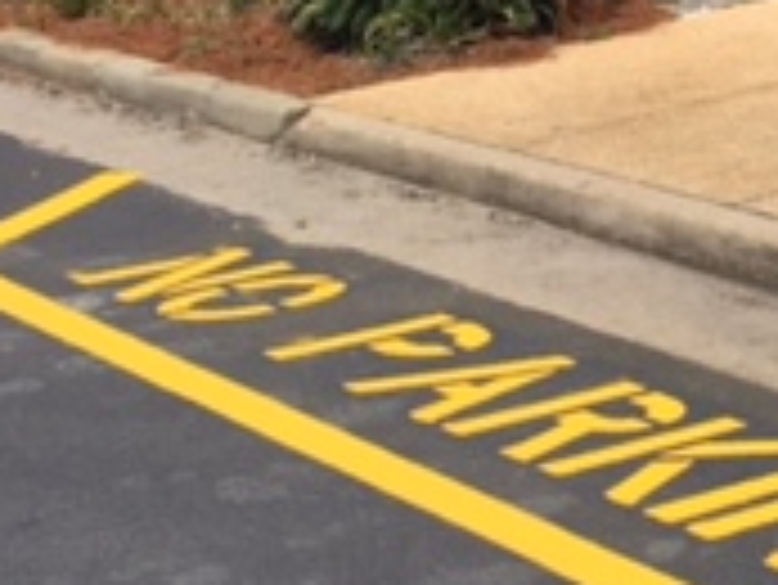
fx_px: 2407
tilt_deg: -7.1
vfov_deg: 13.4
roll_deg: +1.4
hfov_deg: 17.4
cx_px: 962
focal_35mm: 107
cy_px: -144
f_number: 2.2
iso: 32
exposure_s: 1/2475
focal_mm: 4.15
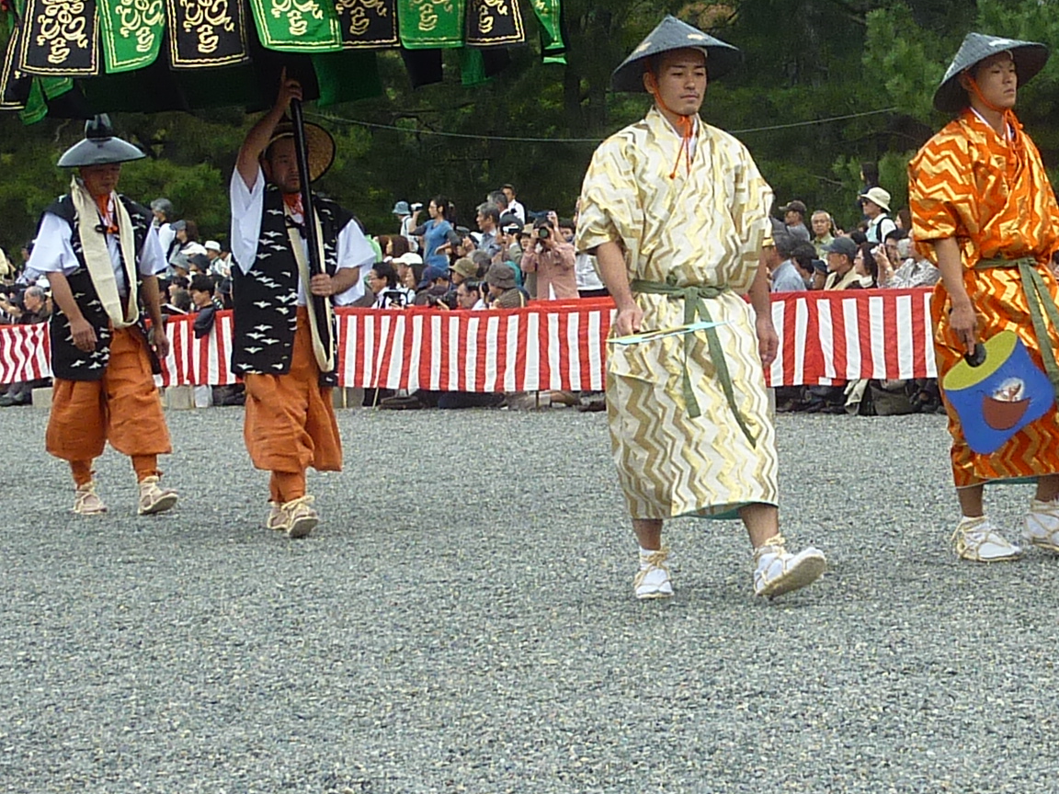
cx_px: 824
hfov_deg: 17.4
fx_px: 3426
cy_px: 149
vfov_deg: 13.2
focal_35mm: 112
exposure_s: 1/250
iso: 80
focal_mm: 5.7
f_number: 4
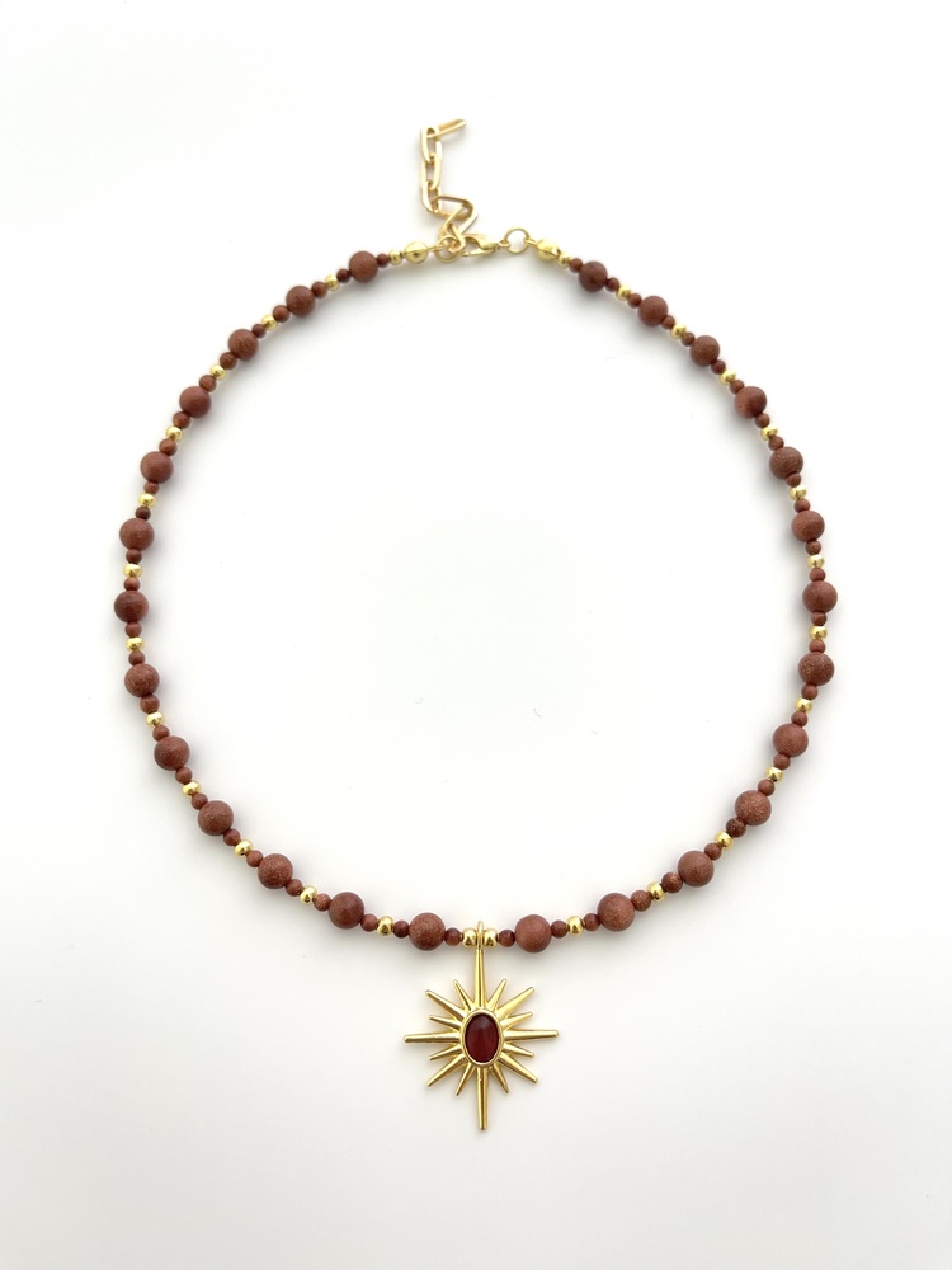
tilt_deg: -72.7
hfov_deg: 54.9
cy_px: 635
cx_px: 476
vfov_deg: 69.4
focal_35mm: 25
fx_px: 917
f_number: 1.6
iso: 64
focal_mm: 5.1
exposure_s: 1/100
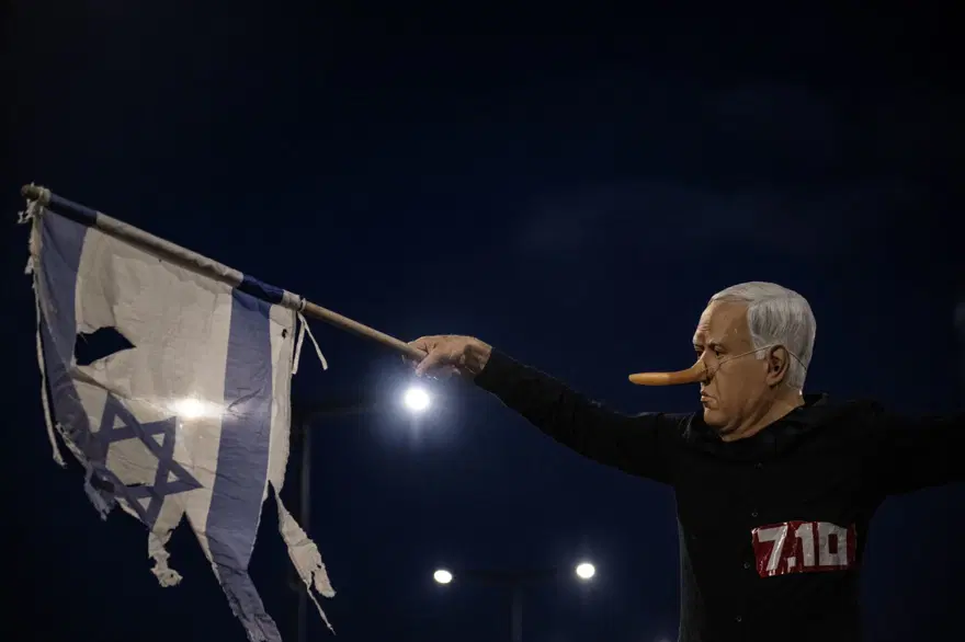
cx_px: 482
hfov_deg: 28.9
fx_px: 1876
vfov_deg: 19.4
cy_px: 321
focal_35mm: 70
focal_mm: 70
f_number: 2.8
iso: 3600
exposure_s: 1/200
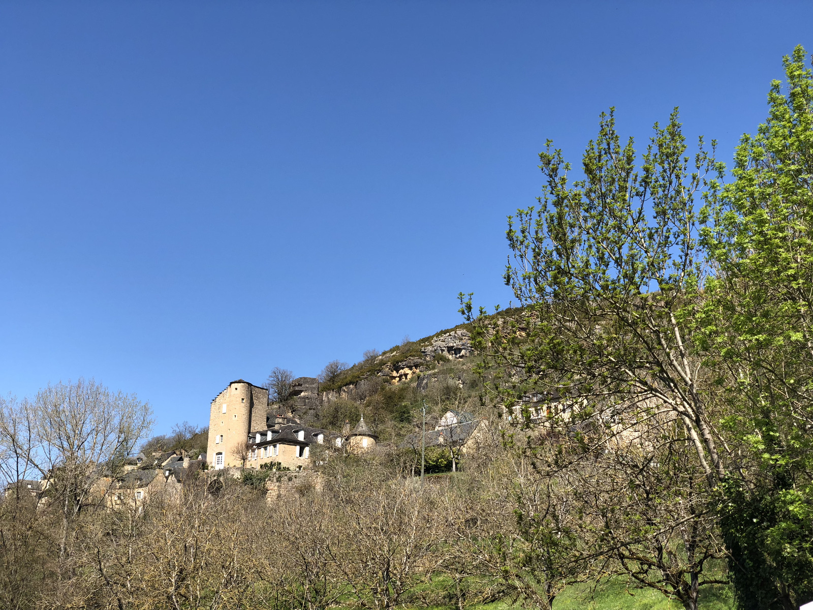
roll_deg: -1.2
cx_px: 406
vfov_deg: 28.0
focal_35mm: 52
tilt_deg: +17.3
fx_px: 1221
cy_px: 305
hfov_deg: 36.8
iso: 16
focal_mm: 6
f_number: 2.4
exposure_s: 1/827
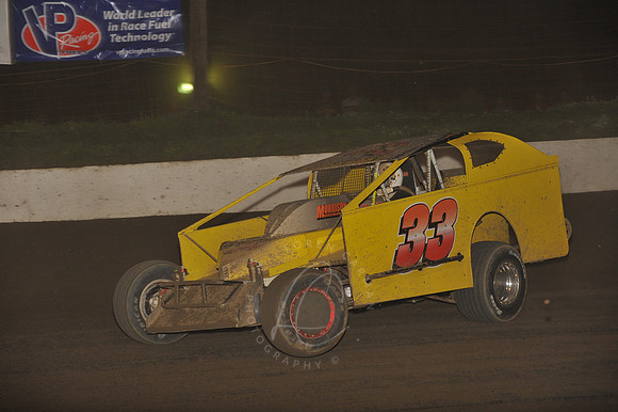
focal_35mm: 125
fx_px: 2145
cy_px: 206
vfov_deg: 11.0
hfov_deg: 16.4
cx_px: 309
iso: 1000
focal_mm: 125
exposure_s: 1/320
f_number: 6.3
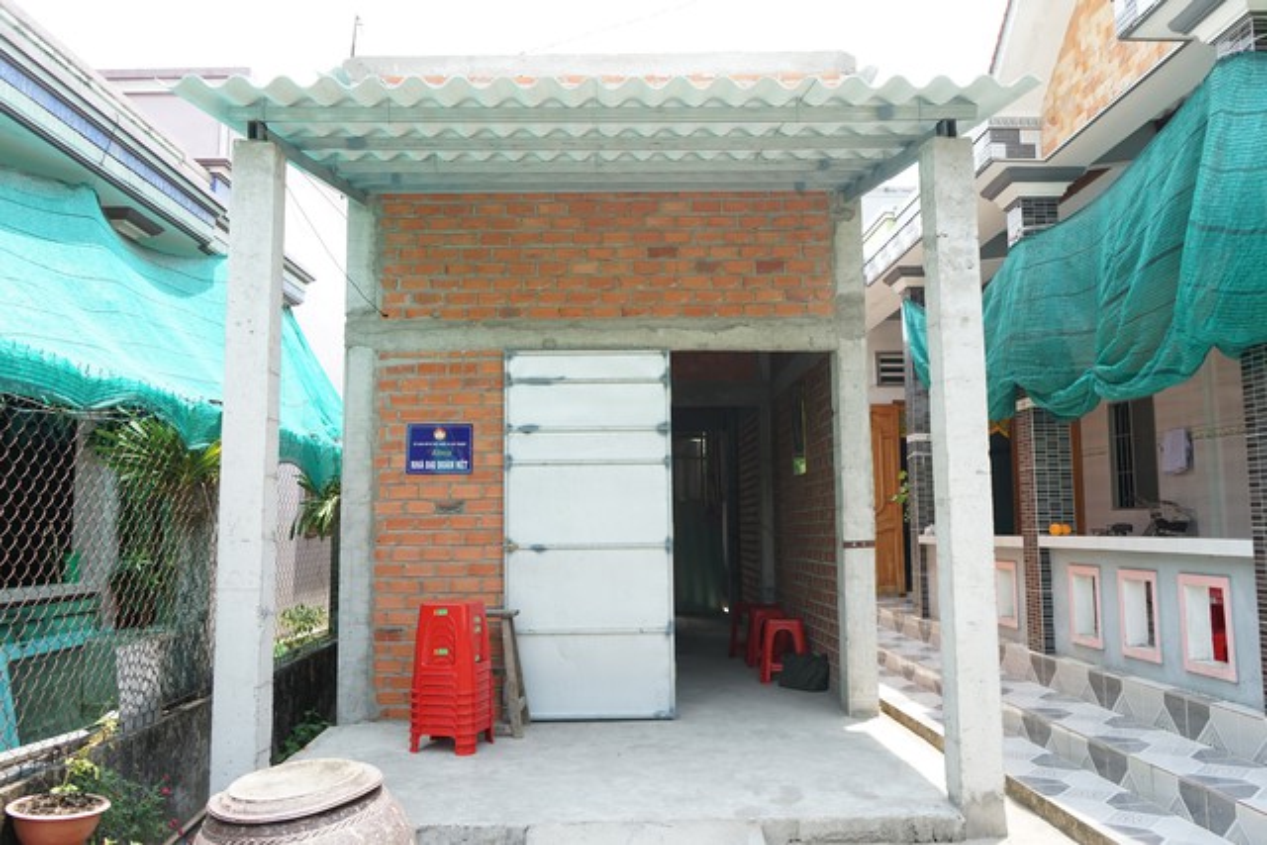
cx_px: 634
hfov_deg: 65.5
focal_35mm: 28
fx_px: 986
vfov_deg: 46.4
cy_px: 422
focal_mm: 28
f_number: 4.5
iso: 100
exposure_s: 1/160
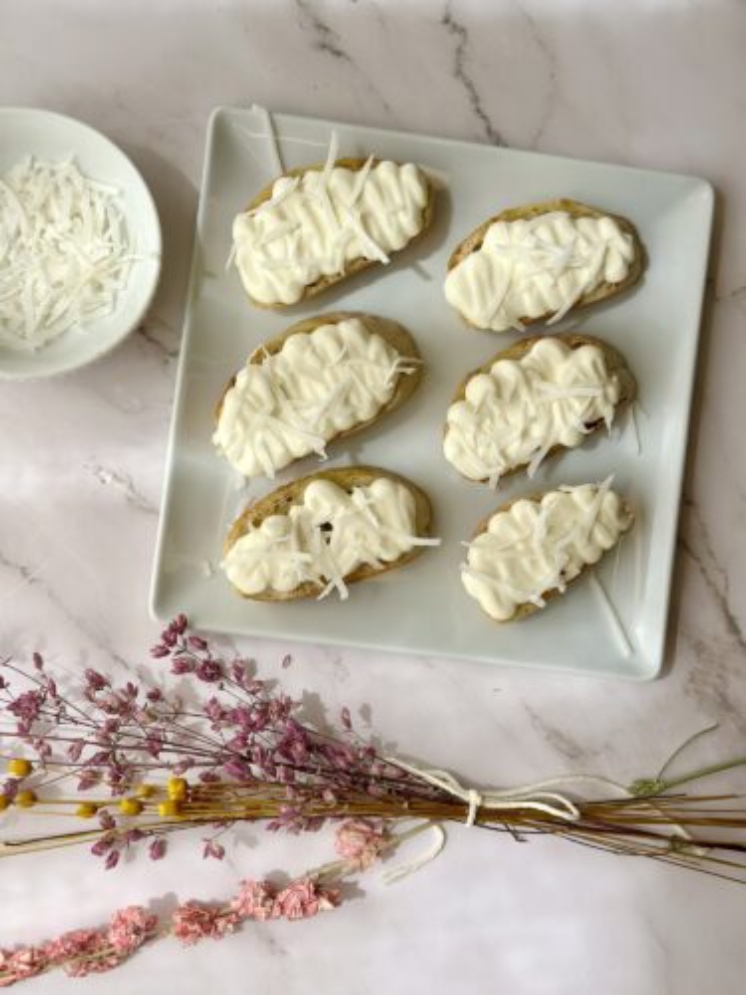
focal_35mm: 48
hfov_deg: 30.3
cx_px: 373
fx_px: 1379
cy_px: 498
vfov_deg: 39.7
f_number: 1.78
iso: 80
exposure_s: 1/1517
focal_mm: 6.86
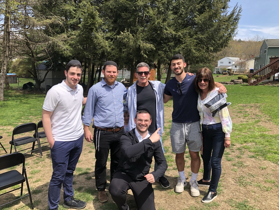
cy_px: 105
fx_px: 226
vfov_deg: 49.7
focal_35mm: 28
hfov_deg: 63.4
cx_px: 140
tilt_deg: -9.4
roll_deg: -0.9
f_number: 1.8
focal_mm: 4
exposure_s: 1/1033
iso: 20
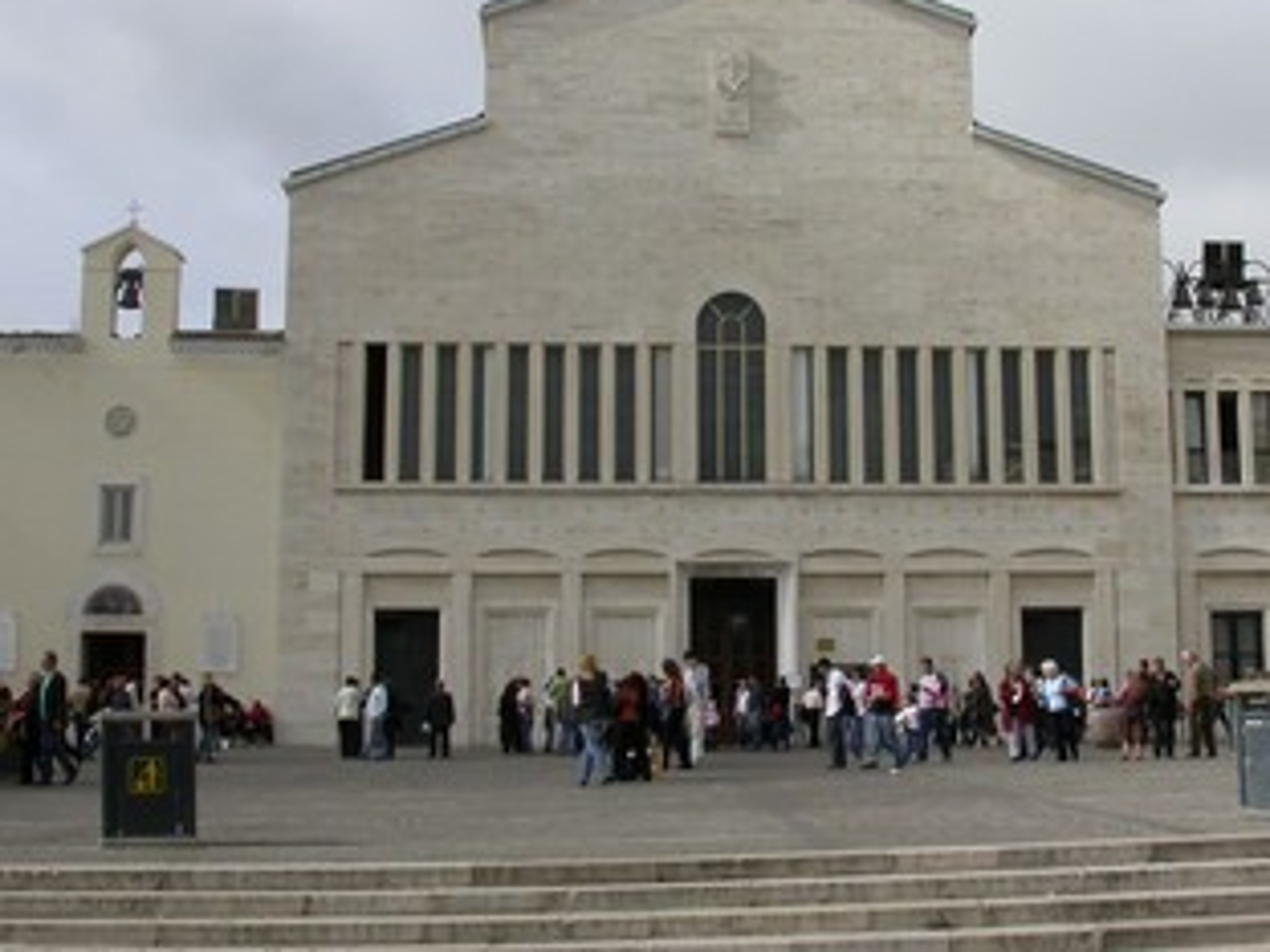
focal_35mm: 54
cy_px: 419
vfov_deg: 27.0
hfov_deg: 35.4
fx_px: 1981
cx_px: 771
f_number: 7.5
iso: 100
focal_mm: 7.85
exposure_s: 1/462
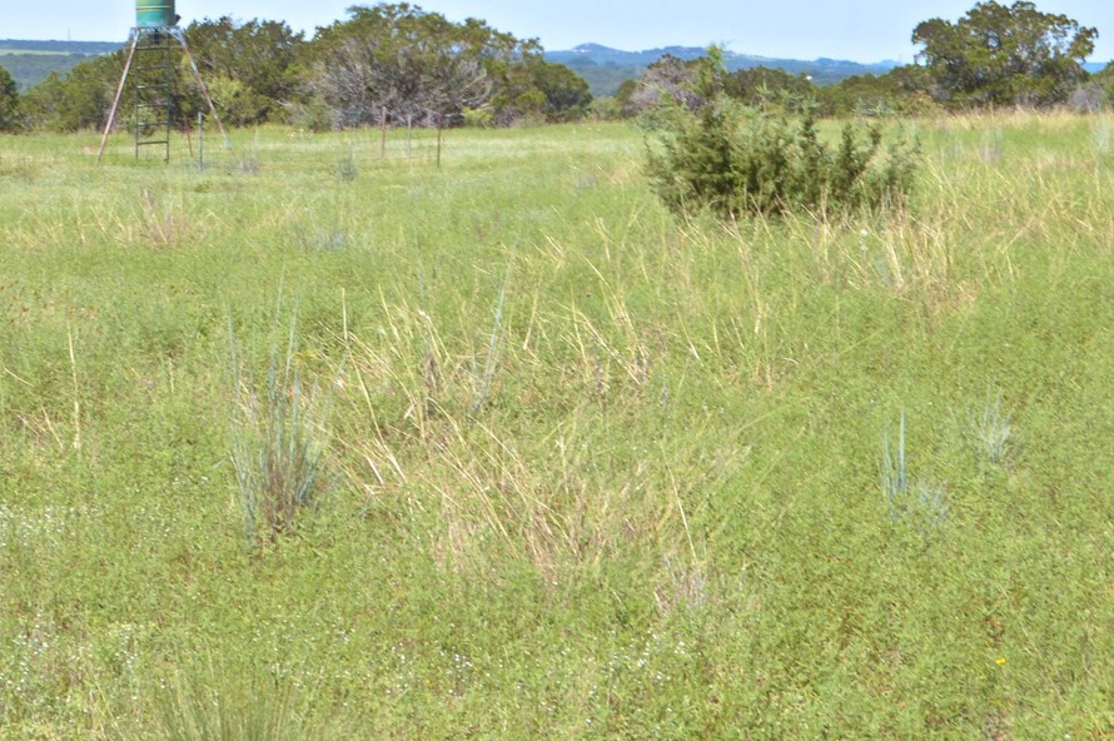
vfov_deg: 15.1
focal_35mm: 88
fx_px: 2721
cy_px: -74
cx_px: 470
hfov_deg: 23.1
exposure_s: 1/50
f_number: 14
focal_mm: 24
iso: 200
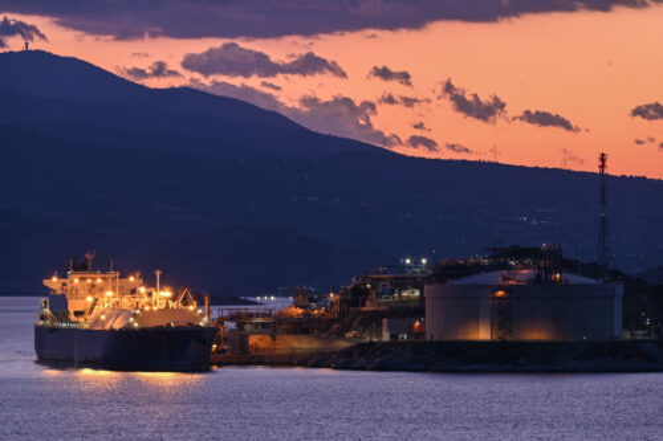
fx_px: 4602
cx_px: 332
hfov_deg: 8.2
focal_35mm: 250
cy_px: 220
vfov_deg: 5.5
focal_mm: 250
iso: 800
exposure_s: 1/13
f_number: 7.1
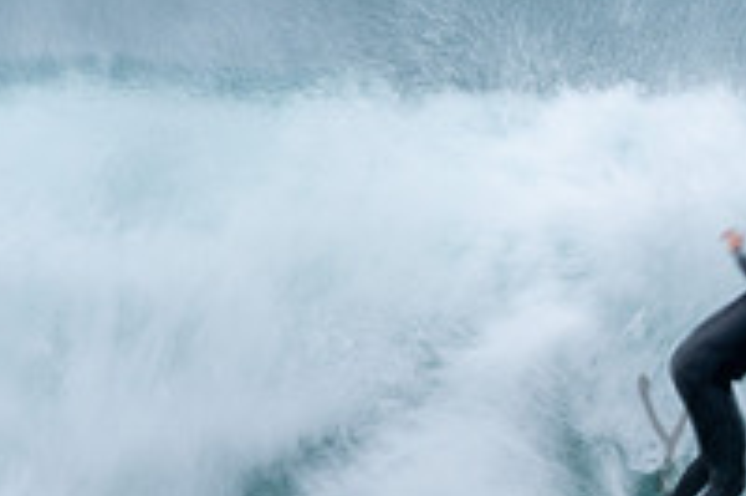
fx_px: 45095
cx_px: 1022
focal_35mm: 2178
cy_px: 401
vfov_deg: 0.6
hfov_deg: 0.9
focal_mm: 500
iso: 100
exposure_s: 1/25
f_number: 22
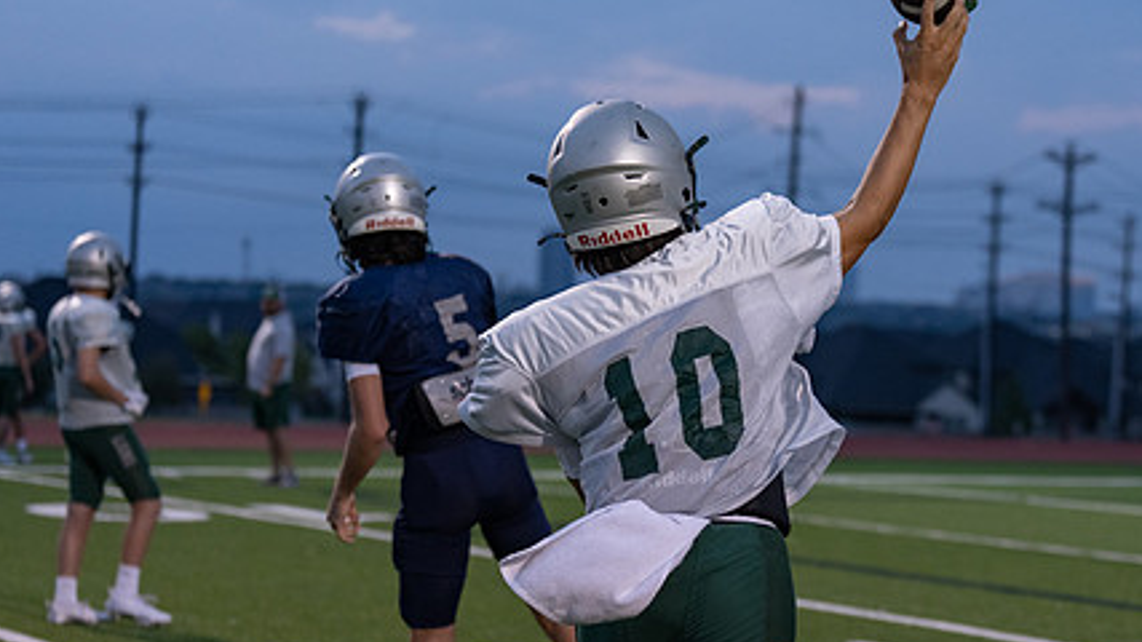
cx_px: 733
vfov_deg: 11.9
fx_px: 3088
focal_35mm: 102
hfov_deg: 20.9
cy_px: 427
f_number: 2.8
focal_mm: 70
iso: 2500
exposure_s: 1/1000
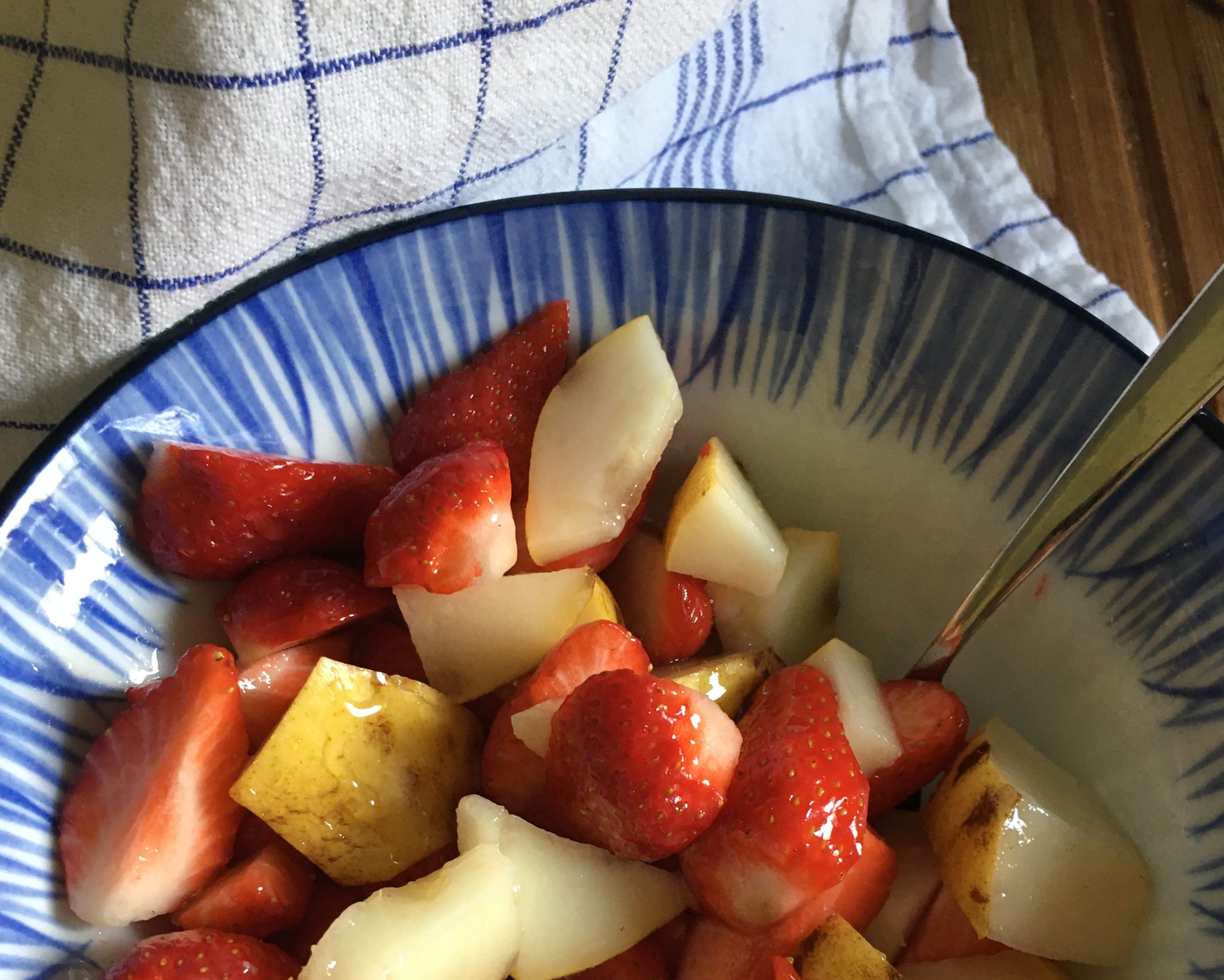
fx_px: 1377
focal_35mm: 38
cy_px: 755
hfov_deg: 47.9
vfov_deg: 38.0
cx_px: 612
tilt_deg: -64.9
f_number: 2.2
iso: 100
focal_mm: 4.15
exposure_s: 1/33
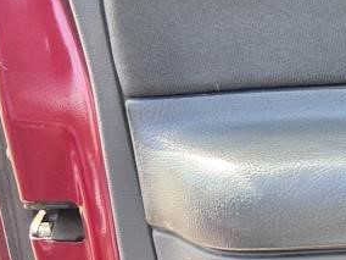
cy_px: 267
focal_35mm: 117
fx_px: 1169
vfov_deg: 12.5
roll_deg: +0.0
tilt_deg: -32.8
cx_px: 729
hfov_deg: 13.8
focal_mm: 5.7
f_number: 1.5
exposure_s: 1/265
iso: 50
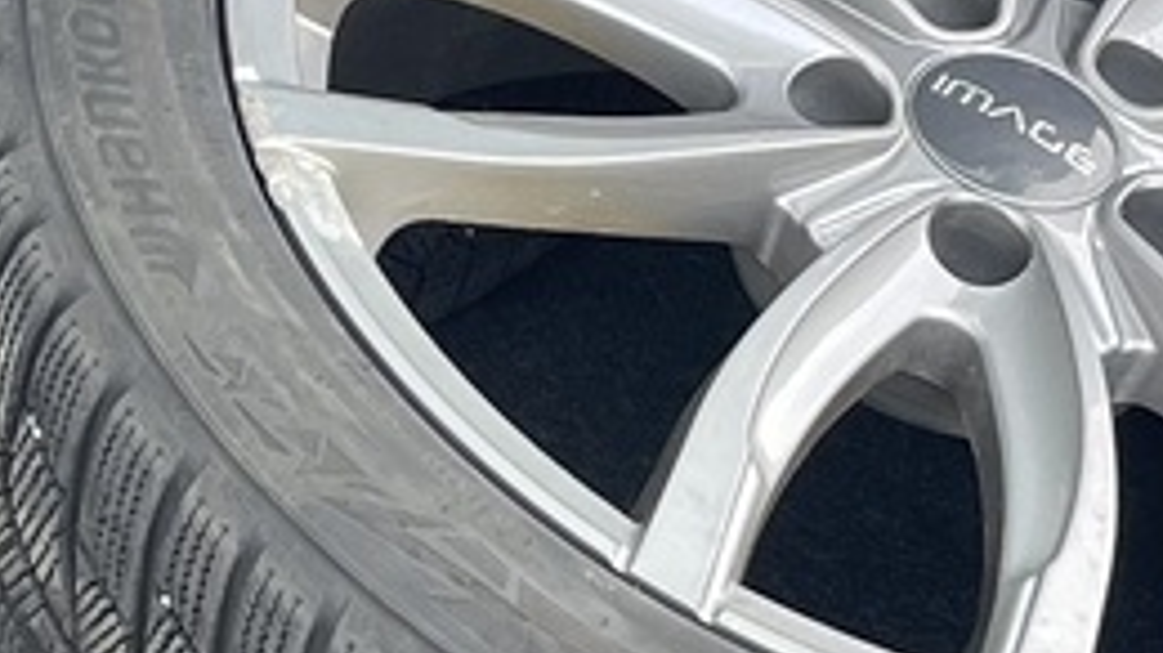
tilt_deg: -31.0
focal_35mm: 157
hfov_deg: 13.7
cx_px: 309
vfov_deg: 7.7
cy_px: 420
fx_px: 4840
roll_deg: +0.3
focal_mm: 4.2
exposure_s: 1/121
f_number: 1.6
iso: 32
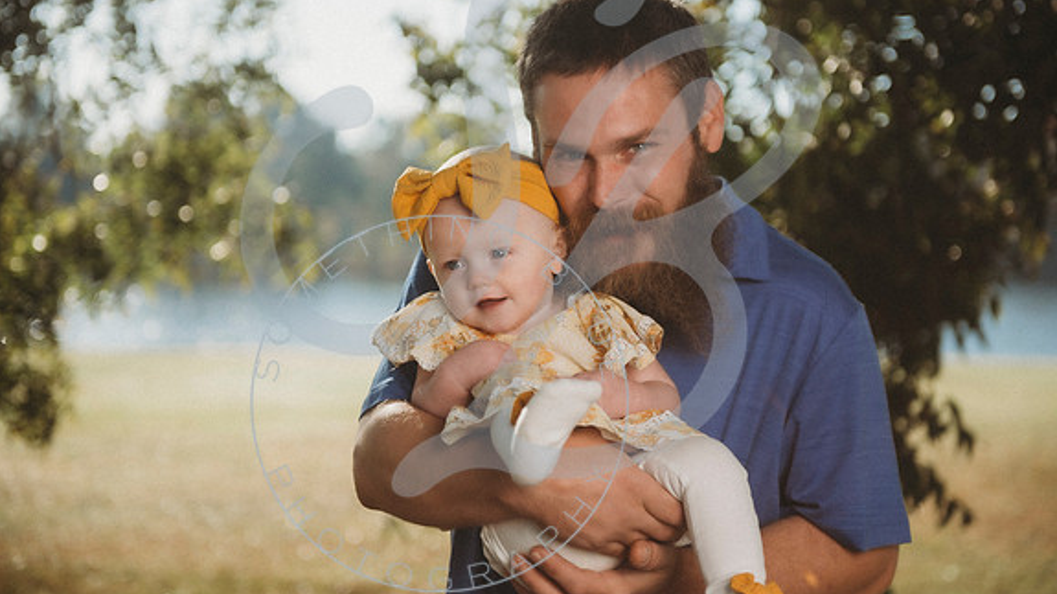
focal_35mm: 74
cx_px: 531
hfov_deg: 28.6
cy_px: 249
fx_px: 2073
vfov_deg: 16.3
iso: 100
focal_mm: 70
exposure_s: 1/1000
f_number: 2.8
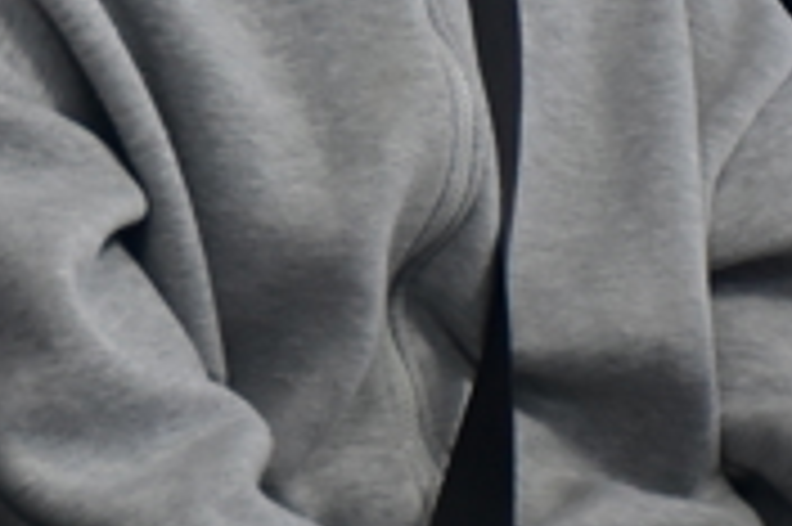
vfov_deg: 4.1
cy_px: -72
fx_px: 7297
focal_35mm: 332
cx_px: -421
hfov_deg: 6.1
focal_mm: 52
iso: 1000
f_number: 5
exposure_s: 1/100
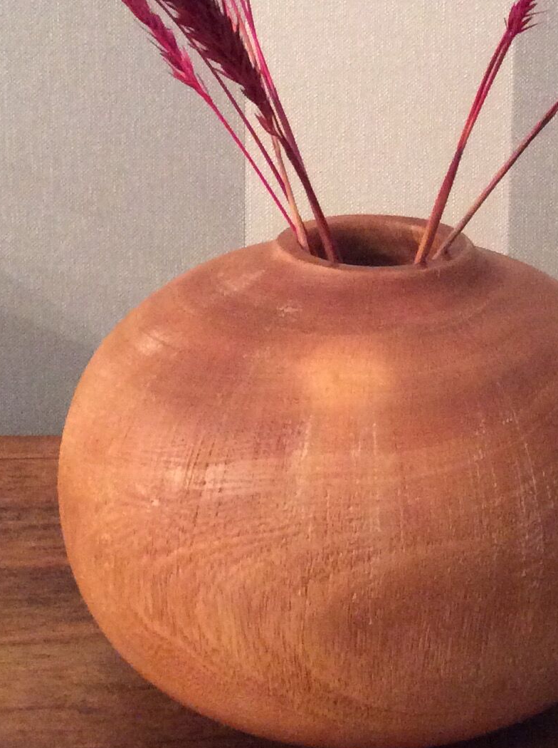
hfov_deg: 18.5
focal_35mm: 79
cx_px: 401
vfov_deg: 24.4
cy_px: 171
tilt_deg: -12.8
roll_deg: -1.6
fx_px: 1703
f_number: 2.4
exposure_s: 1/20
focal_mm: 3.3
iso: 320
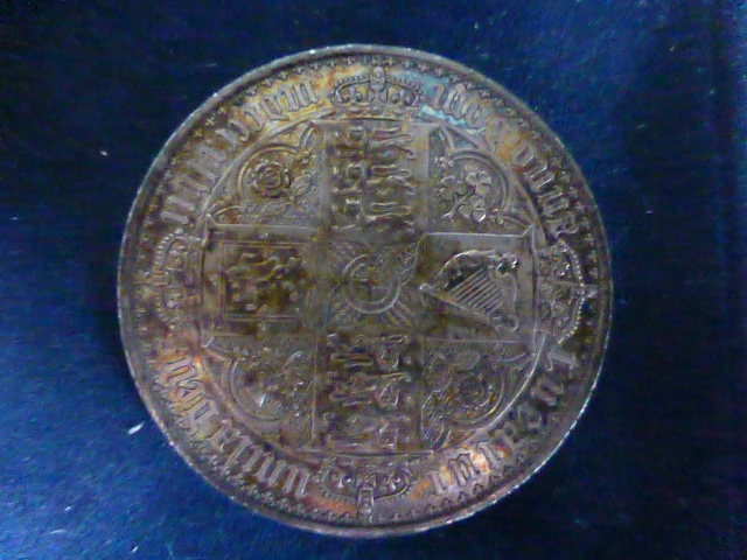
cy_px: 280
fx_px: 518
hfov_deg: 71.6
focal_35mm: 24
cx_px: 374
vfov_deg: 56.8
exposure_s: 1/4
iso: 6400
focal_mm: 4.3
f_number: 3.3
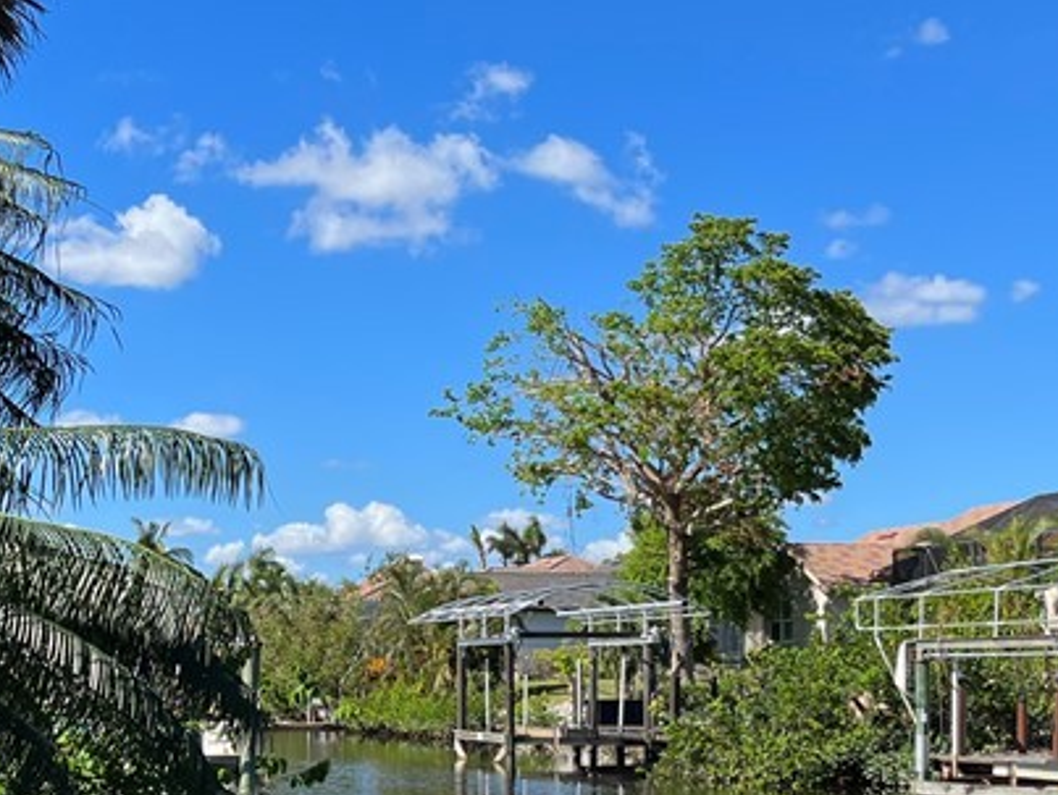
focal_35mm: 66
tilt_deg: -5.4
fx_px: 2019
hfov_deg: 29.4
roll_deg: -0.2
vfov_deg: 21.4
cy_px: 816
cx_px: 509
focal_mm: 5.1
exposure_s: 1/2688
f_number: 1.6
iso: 50
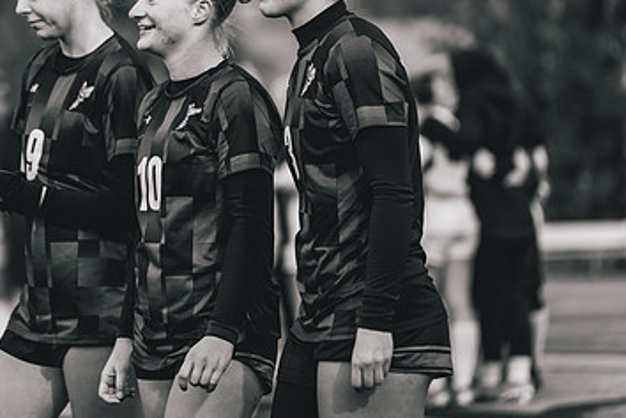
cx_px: 170
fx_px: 4277
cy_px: 109
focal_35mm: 246
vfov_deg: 5.6
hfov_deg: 8.4
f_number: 2.8
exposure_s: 1/1600
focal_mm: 150
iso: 800
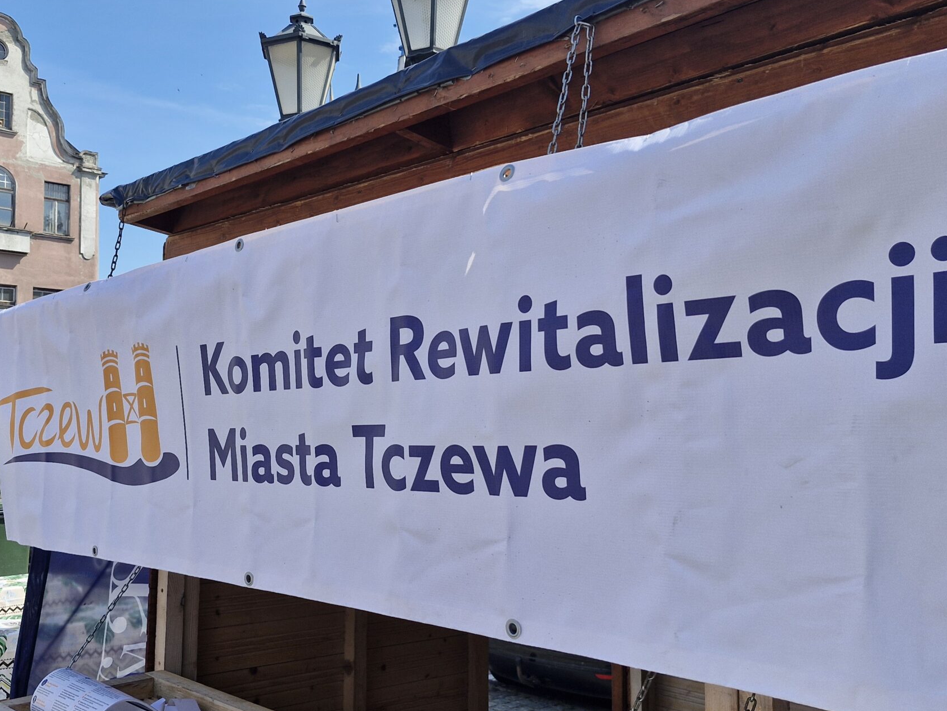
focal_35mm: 35
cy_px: 356
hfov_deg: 52.1
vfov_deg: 40.7
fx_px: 958
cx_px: 358
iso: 50
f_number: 1.8
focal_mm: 5.54
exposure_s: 1/1412
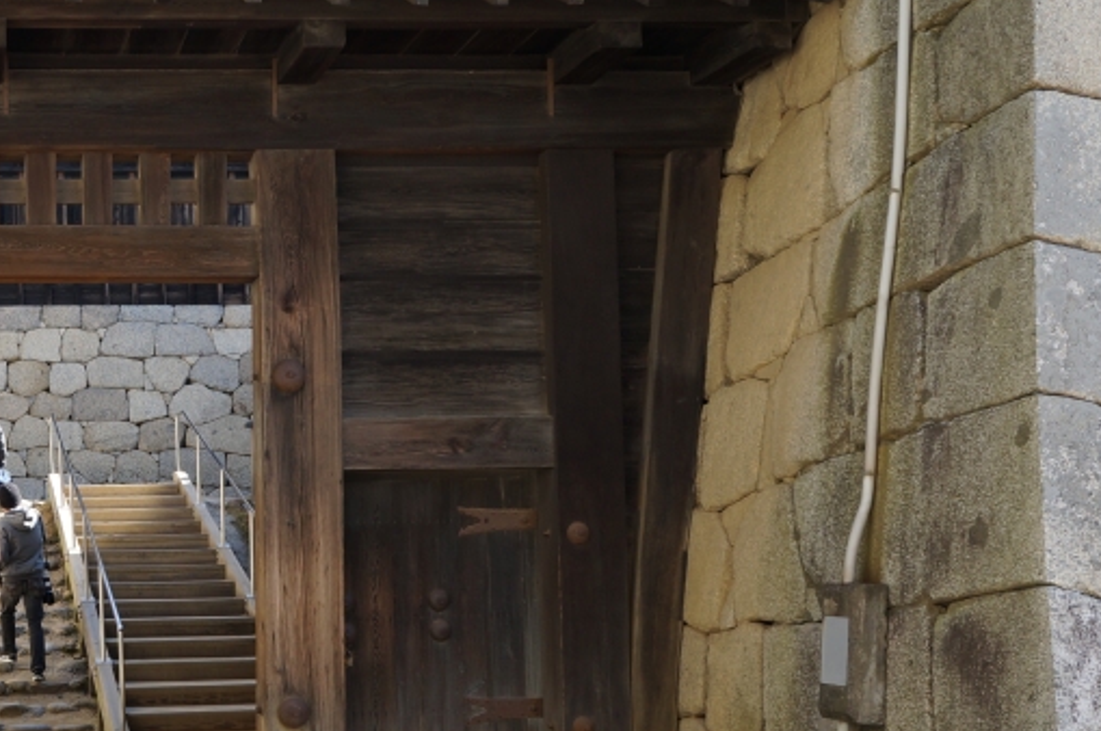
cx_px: 48
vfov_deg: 25.4
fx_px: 1619
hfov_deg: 34.7
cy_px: 430
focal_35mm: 53
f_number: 5
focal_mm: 18
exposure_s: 1/250
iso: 200
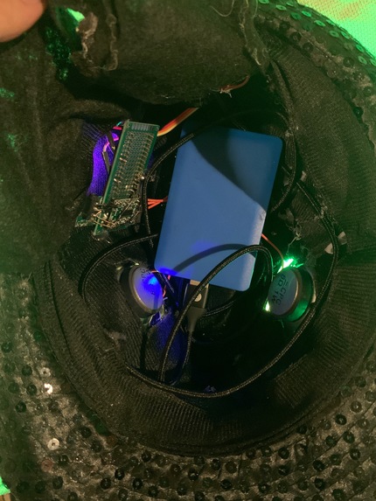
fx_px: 376
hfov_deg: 53.1
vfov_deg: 67.3
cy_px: 250
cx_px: 188
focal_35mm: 26
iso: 800
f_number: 1.8
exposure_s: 1/20
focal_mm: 4.25
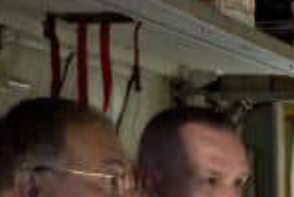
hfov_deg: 11.0
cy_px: 459
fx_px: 1473
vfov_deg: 7.2
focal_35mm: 180
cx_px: 414
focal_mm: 35
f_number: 6.3
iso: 5000
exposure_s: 1/100
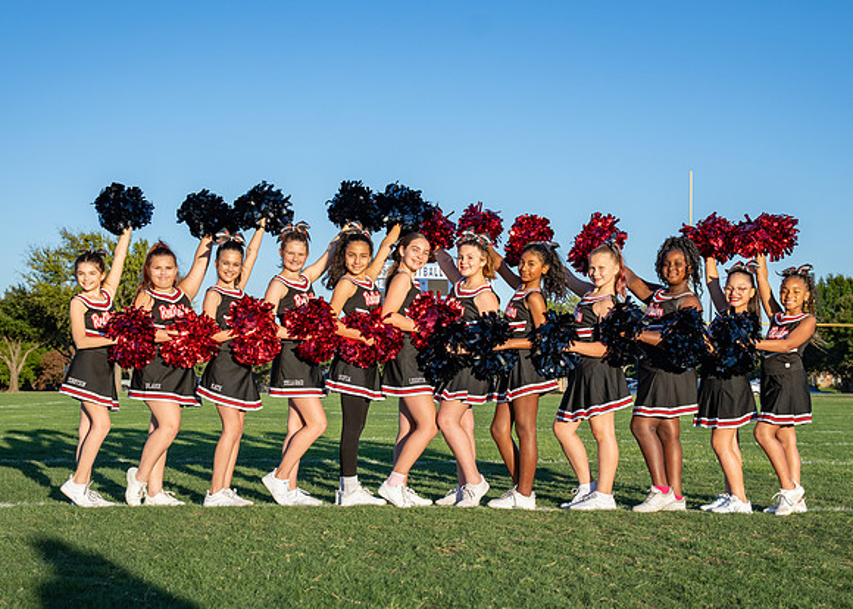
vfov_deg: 21.6
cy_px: 360
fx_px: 1597
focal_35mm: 66
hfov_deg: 29.9
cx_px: 436
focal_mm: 47.8
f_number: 5
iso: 125
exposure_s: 1/500
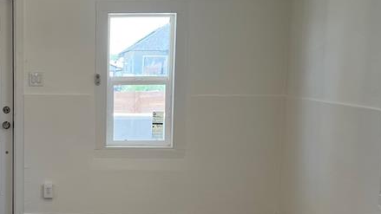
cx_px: 52
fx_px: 667
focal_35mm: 66
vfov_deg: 18.2
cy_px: 149
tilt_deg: -7.7
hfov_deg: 30.7
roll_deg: -0.9
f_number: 1.5
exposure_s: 1/161
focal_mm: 5.7
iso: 50
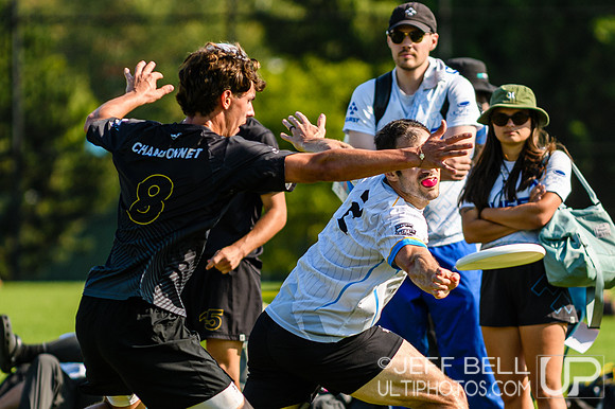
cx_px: 311
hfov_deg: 3.3
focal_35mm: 618
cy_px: 243
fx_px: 10556
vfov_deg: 2.2
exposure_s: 1/1250
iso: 100
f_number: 3.2
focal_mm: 200
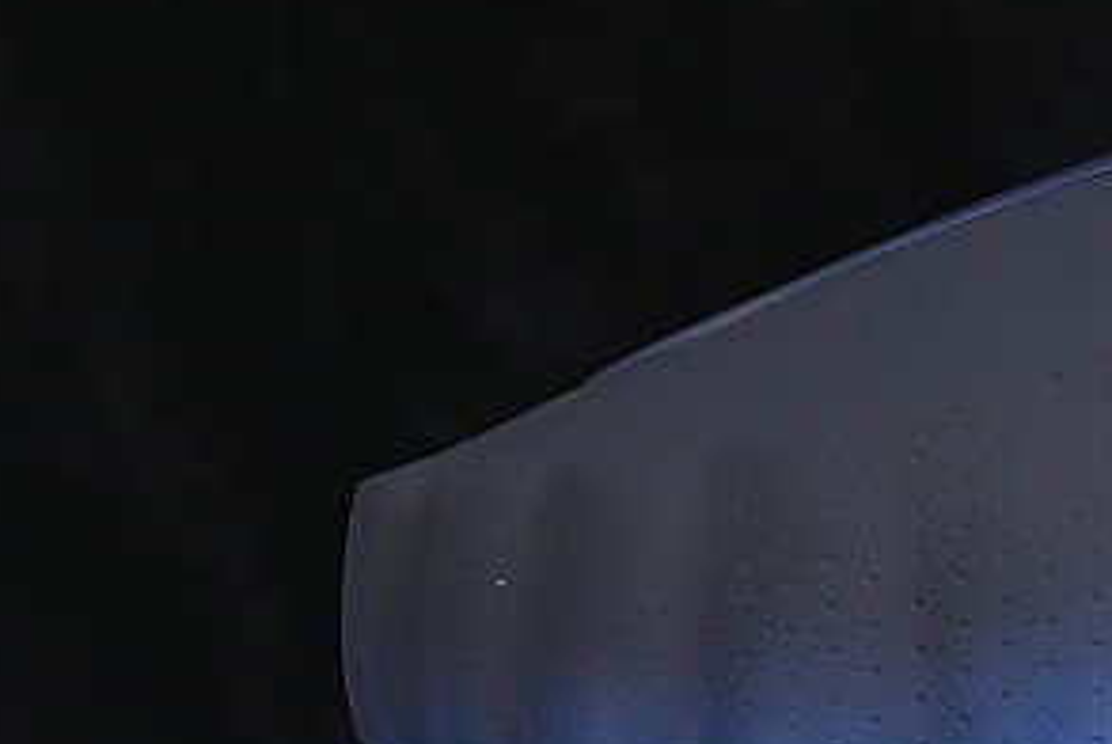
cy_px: 159
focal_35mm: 276
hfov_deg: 7.3
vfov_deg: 5.0
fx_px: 8534
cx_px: 1776
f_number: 6.3
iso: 160
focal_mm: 50
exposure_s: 1/60
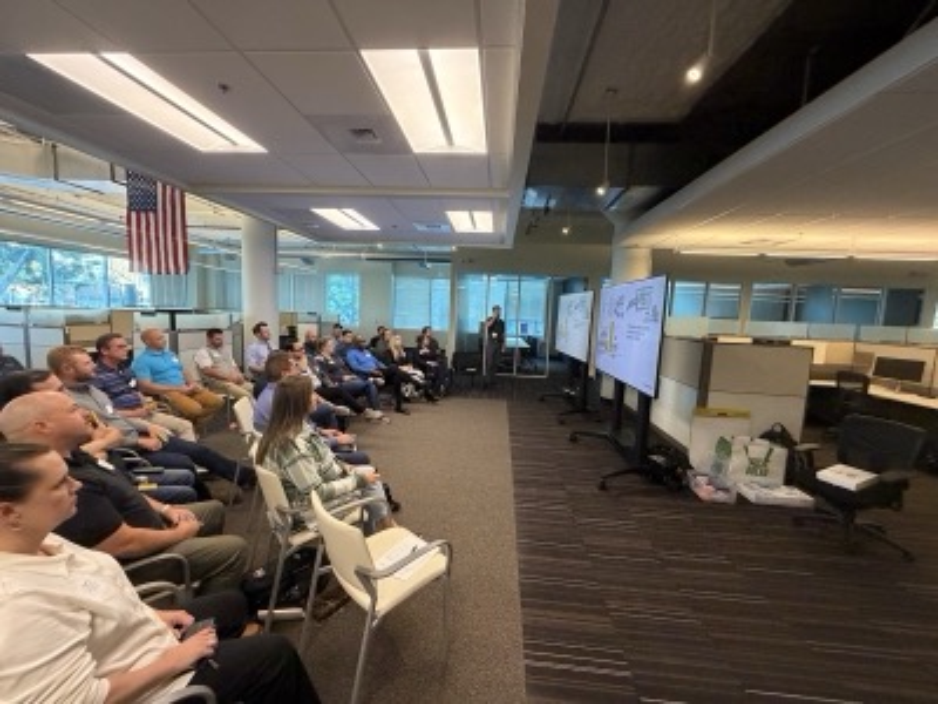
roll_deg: -3.4
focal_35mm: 14
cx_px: 469
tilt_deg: -6.2
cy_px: 352
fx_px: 379
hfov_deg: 102.1
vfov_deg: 85.7
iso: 320
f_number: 2.2
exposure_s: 1/60
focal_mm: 2.22
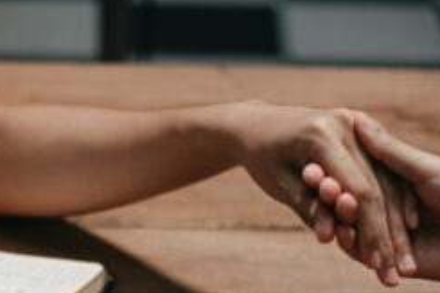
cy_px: 420
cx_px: 47
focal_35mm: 157
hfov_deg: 13.0
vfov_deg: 8.6
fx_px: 1918
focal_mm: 50
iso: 250
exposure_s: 1/640
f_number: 1.8
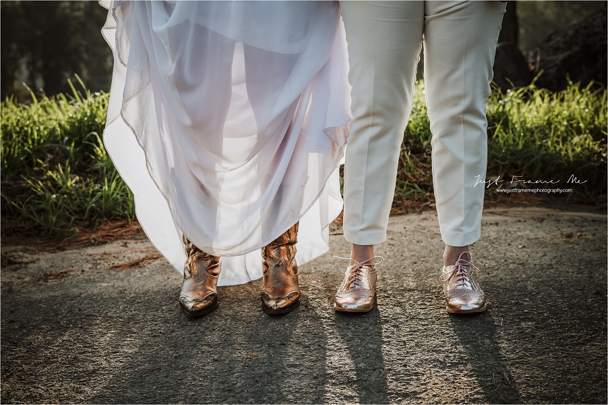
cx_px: 304
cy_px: 202
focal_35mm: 52
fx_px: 886
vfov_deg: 25.7
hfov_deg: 37.9
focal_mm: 35
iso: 400
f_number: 4
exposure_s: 1/800
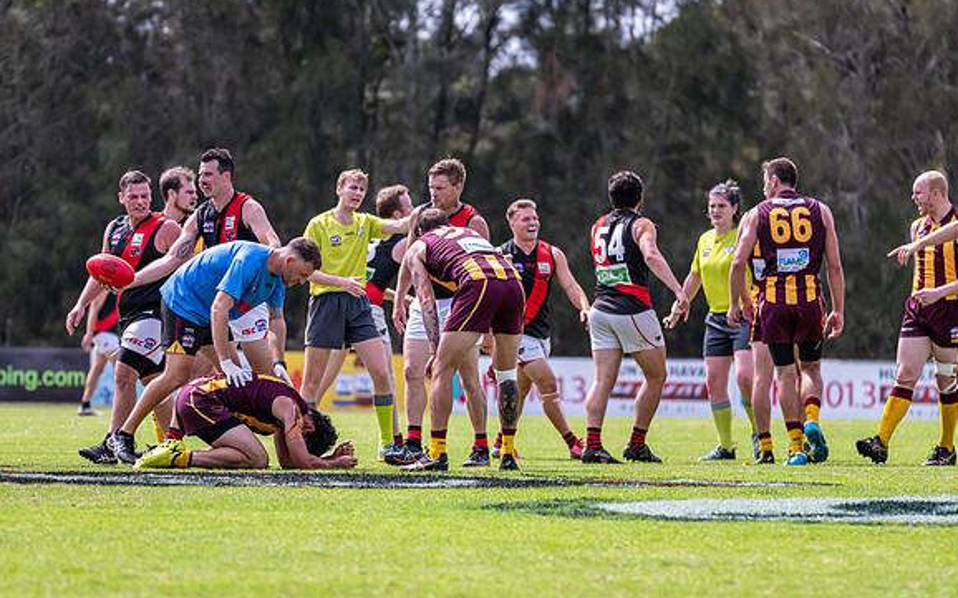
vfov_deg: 4.3
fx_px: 7962
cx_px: 449
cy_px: 332
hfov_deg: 6.9
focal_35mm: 305
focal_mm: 280
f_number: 6.3
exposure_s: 1/2000
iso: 800
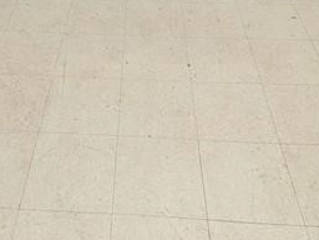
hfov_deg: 34.2
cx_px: 118
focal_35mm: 56
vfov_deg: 18.4
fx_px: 516
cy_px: -226
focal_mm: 1.83
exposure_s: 1/370
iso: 66
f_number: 2.2
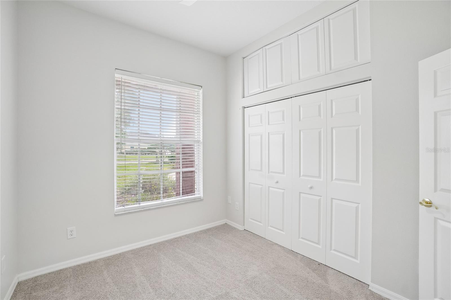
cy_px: 150
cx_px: 226
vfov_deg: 77.3
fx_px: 188
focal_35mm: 15
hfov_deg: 100.4
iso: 500
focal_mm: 10
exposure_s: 1/30
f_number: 8
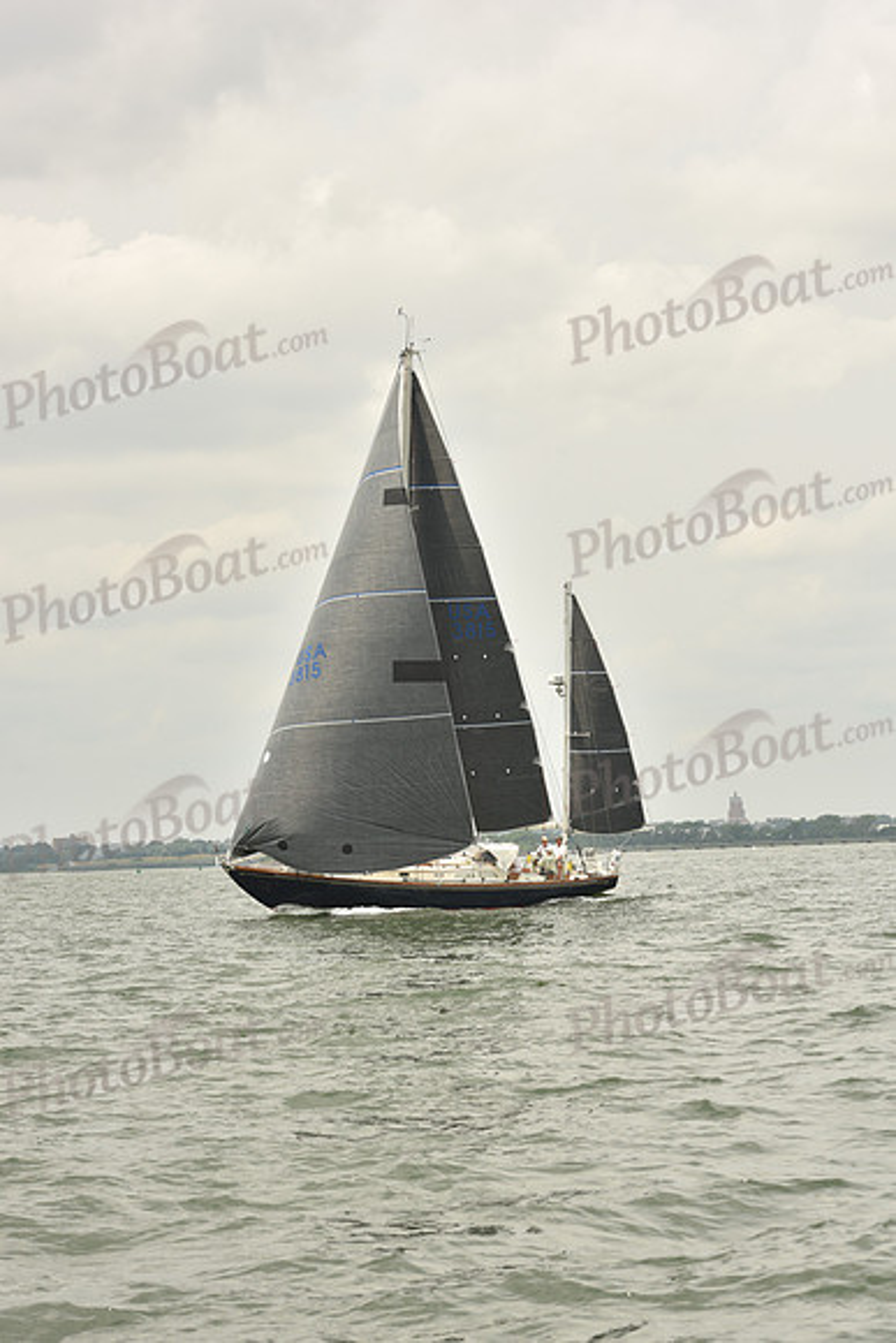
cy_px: 672
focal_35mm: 80
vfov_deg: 25.4
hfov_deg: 17.1
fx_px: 2985
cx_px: 448
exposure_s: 1/640
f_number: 9
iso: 250
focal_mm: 80
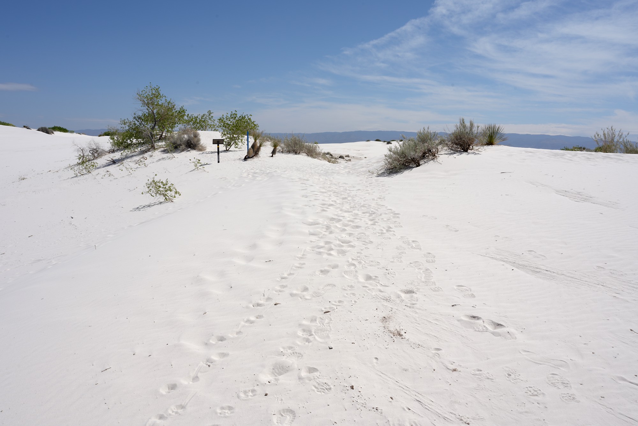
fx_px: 496
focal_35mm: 28
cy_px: 213
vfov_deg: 46.4
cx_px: 319
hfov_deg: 65.5
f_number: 18
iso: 64
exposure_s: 1/100
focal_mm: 28
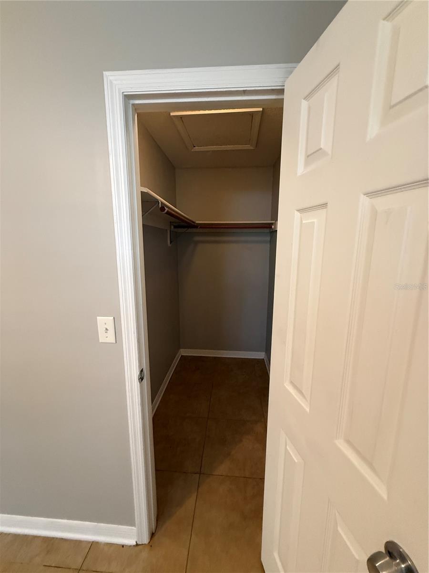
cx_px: 214
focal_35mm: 14
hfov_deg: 85.7
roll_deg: -2.3
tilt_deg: -10.5
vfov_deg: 102.1
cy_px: 286
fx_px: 231
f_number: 2.2
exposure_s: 1/60
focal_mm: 2.22
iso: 640
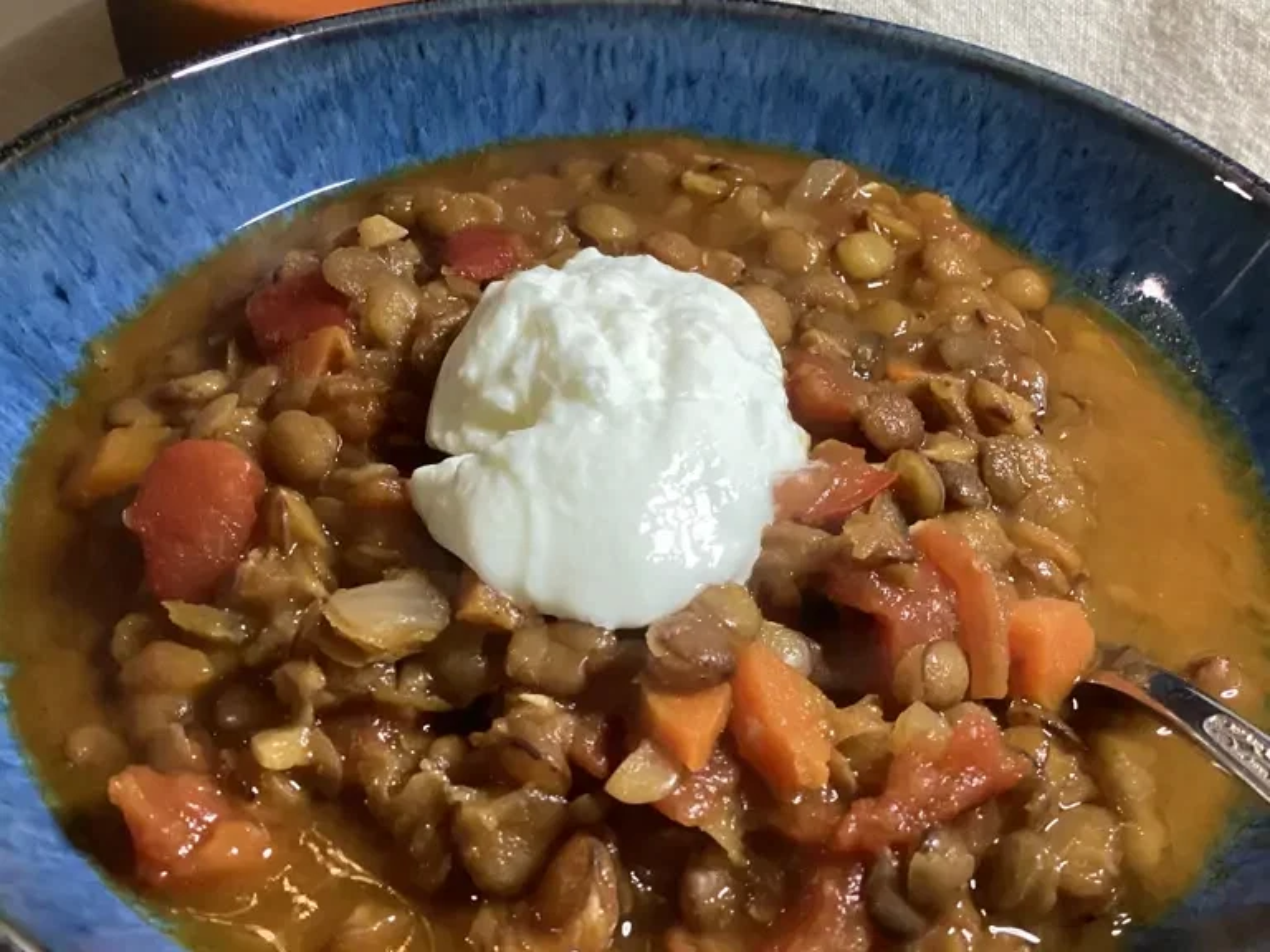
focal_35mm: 31
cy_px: 476
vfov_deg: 45.4
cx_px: 635
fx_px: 1137
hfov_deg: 58.4
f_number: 2.4
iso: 320
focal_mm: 3.3
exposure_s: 1/60
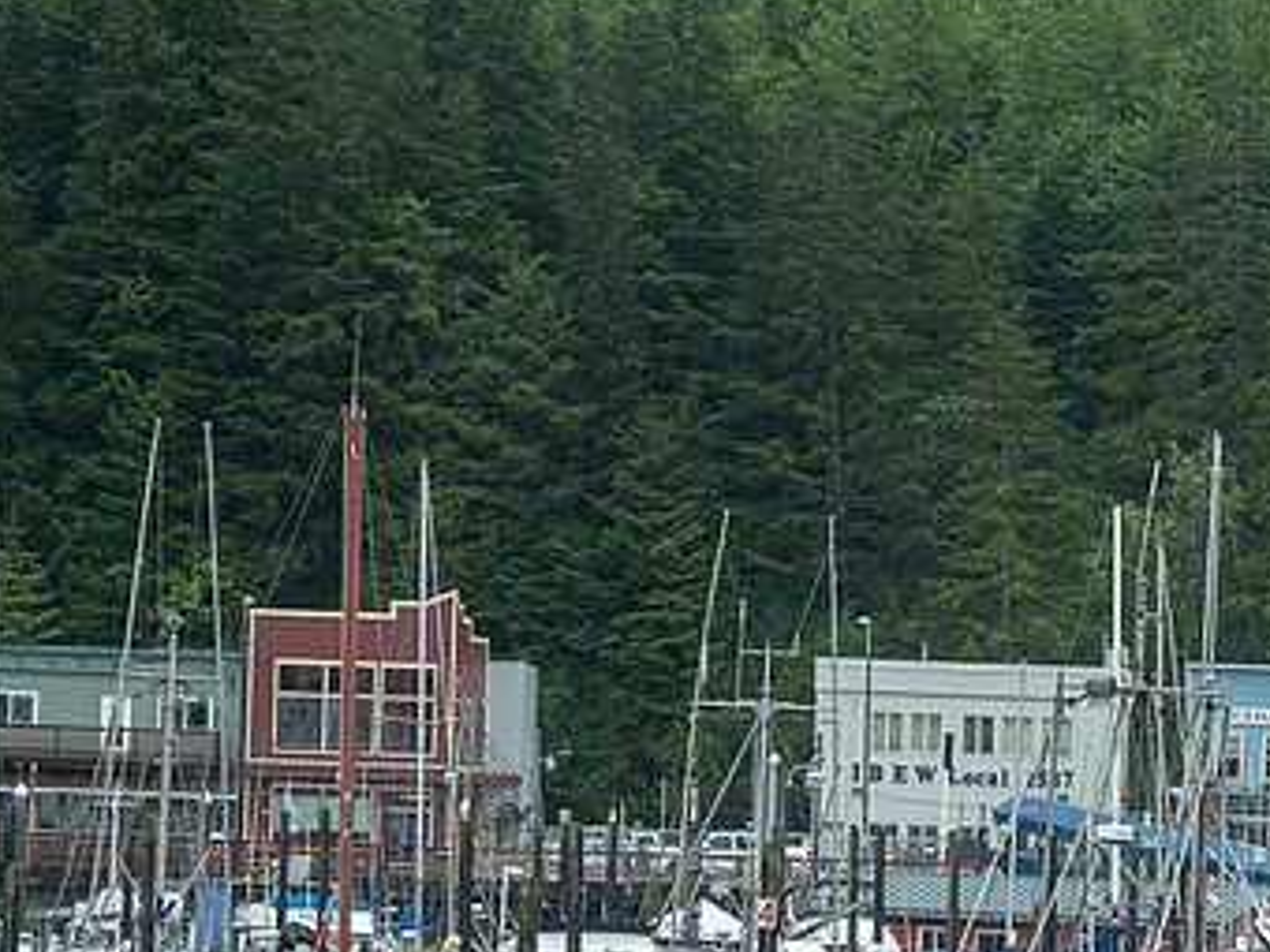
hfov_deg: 7.7
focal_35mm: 256
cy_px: 763
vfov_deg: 5.8
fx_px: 9392
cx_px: 1065
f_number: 6.3
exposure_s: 1/320
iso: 640
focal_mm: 75
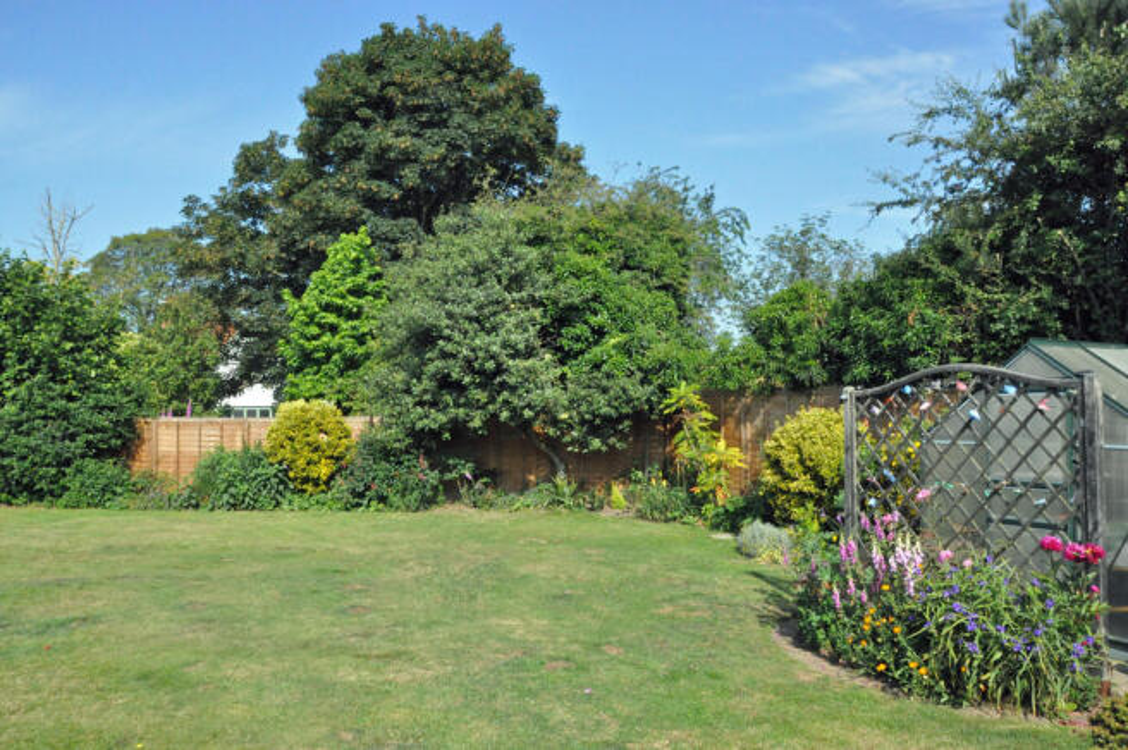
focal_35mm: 27
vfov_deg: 47.8
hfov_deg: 67.4
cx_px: 564
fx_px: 845
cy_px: 375
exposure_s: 1/1250
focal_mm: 18
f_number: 18
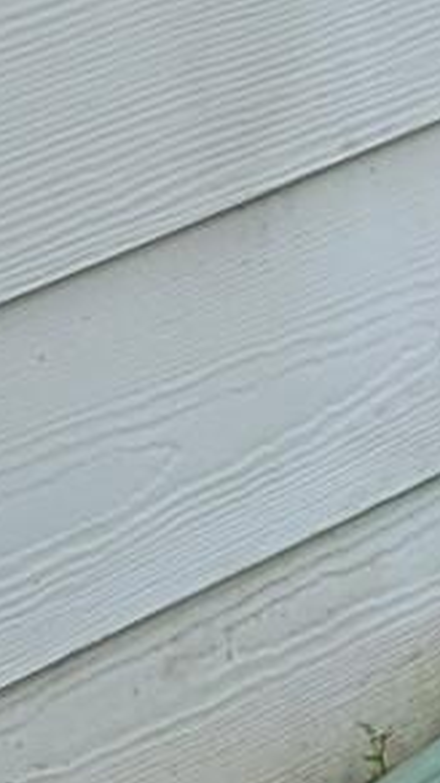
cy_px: 94
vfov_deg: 7.4
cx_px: 2463
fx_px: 6043
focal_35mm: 291
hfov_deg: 3.7
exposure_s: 1/1002
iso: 40
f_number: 1.8
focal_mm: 5.4
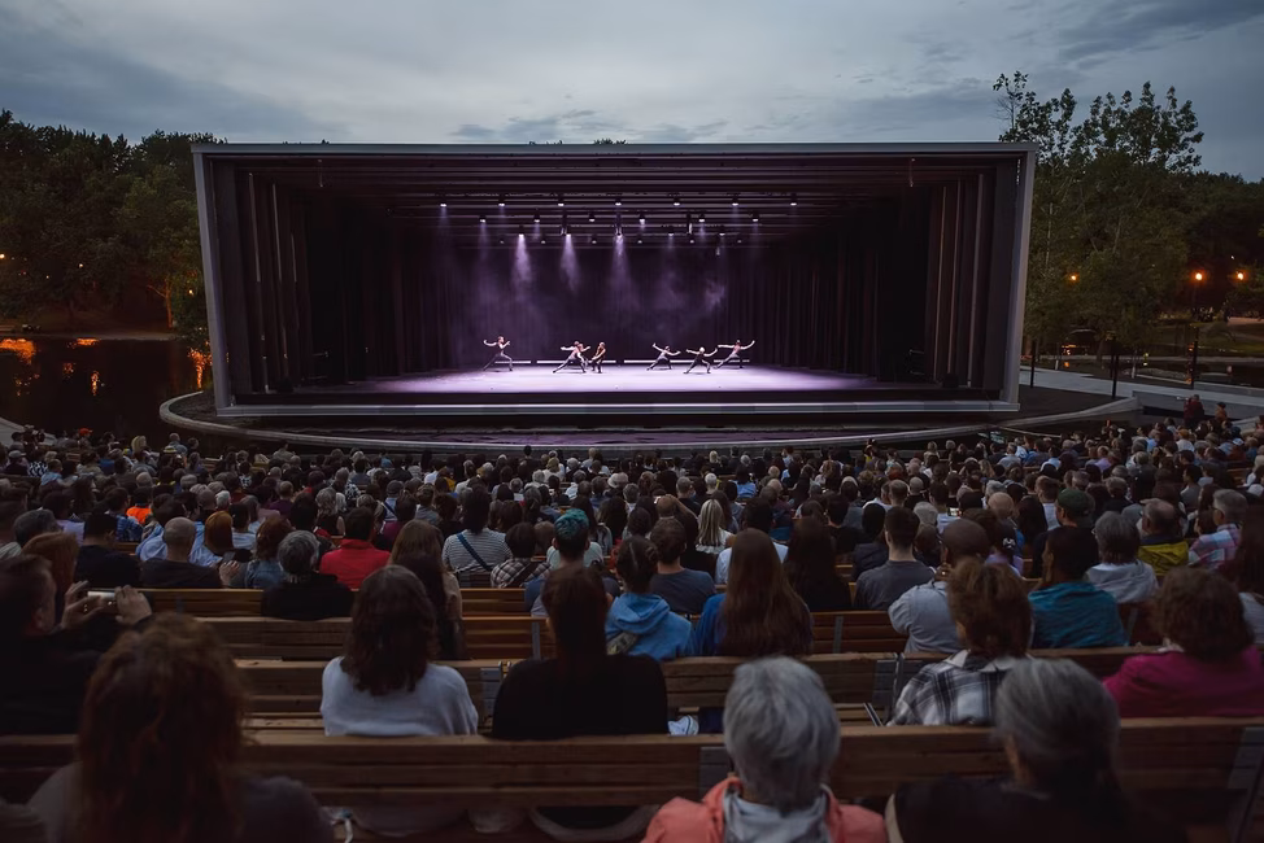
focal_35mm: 24
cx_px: 632
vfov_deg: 53.2
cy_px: 422
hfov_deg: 73.7
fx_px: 843
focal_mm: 24
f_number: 2.8
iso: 800
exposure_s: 1/60
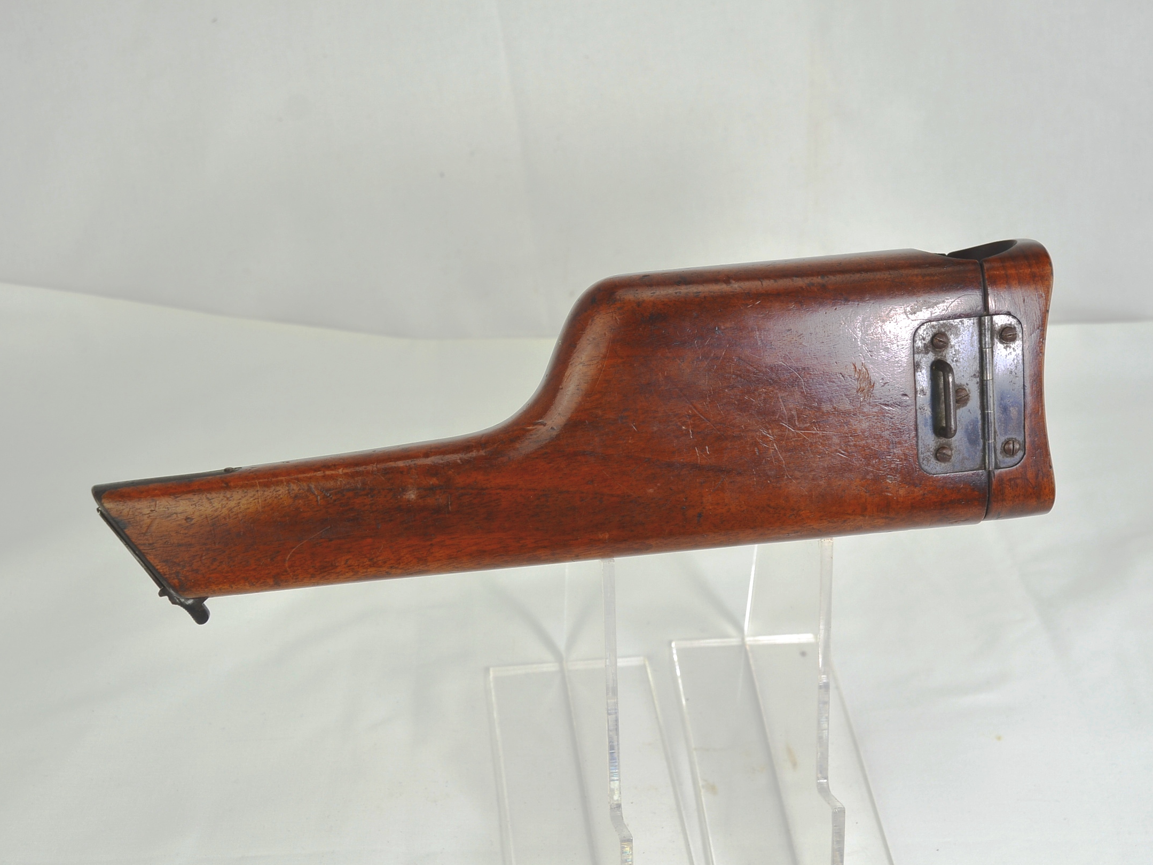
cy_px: 435
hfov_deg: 41.2
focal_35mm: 46
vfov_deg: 31.5
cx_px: 591
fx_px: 1532
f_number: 5.6
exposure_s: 1/125
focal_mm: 28
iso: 200
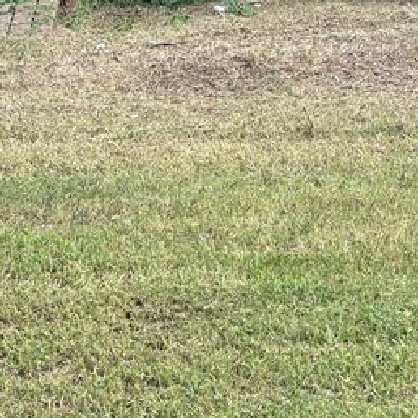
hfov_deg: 9.9
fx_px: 2404
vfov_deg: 9.8
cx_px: 84
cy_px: -90
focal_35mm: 176
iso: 32
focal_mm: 9
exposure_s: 1/99
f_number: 2.8
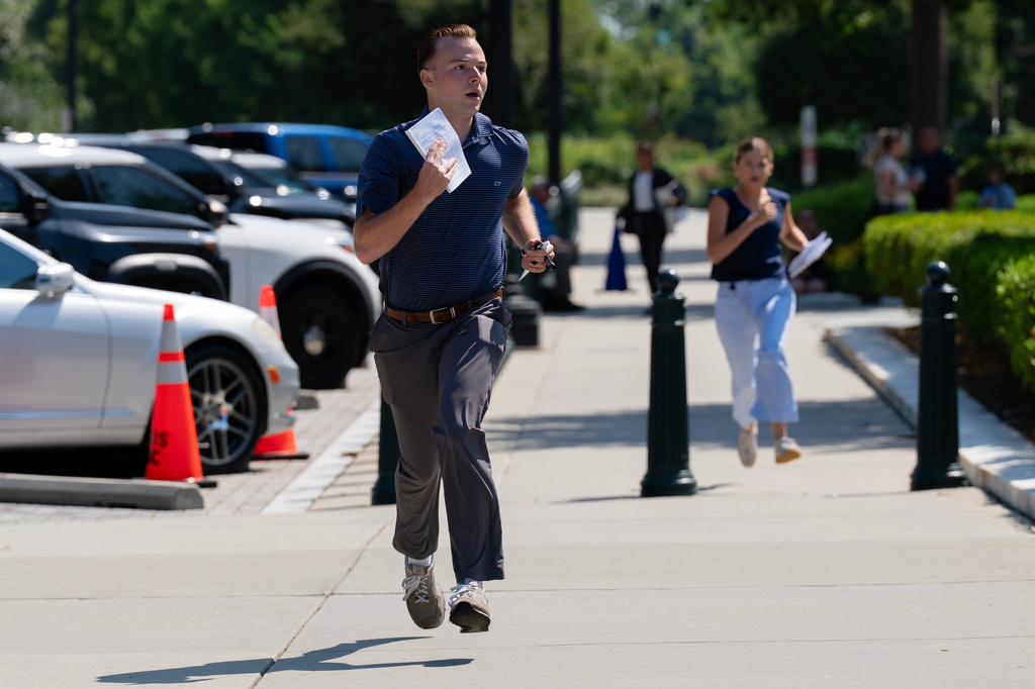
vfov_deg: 7.1
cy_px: 344
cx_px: 518
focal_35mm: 194
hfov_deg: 10.6
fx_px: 5575
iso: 100
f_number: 5
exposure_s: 1/800
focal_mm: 194
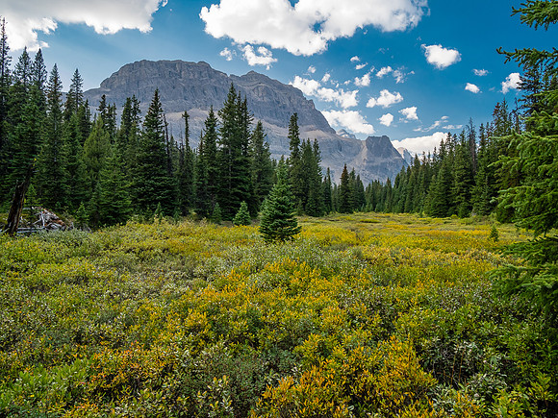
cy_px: 209
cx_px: 279
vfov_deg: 56.8
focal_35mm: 24
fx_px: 387
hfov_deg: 71.6
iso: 200
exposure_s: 1/60
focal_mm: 12
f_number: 8
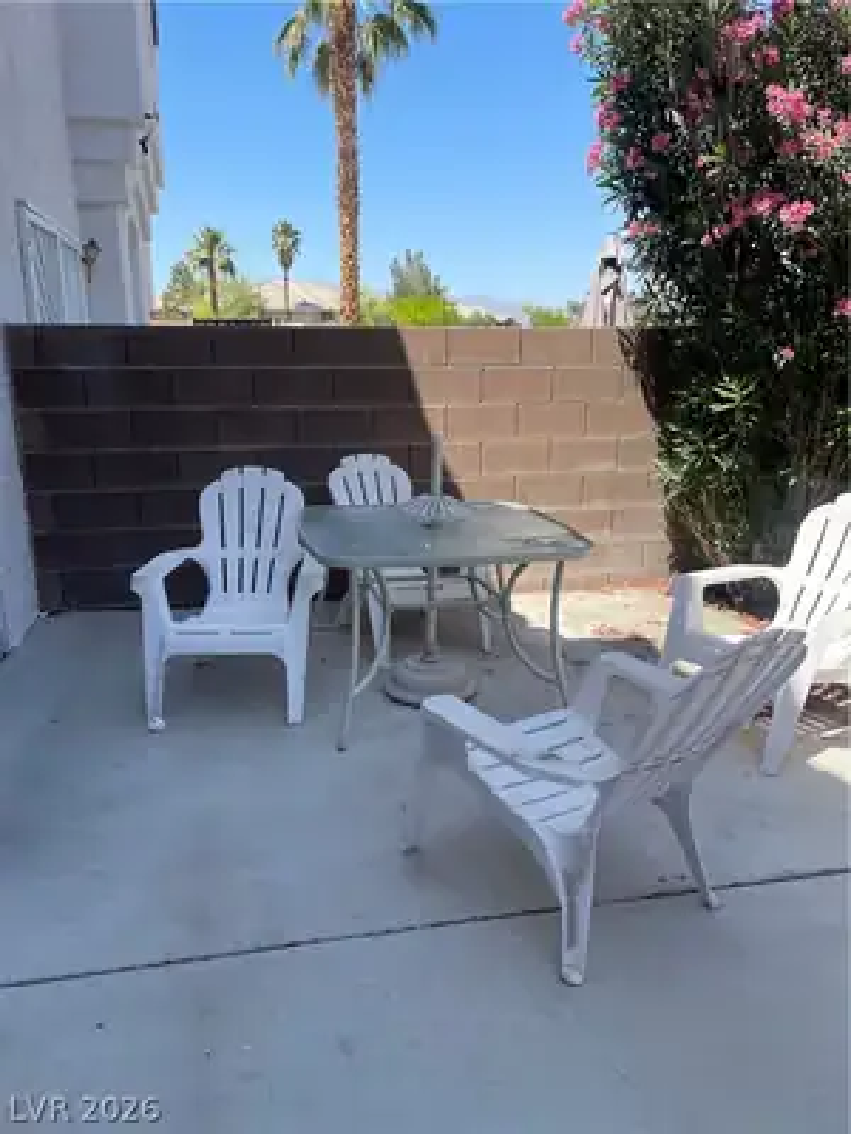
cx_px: 426
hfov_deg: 54.9
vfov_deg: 69.4
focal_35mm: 25
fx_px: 819
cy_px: 567
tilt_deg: -17.2
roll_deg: -0.8
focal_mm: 5.1
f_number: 1.6
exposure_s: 1/1883
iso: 32
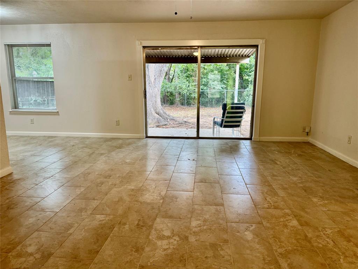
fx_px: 248
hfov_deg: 71.6
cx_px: 179
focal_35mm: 24
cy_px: 134
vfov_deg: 56.8
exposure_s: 1/60
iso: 200
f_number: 1.78
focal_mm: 6.76
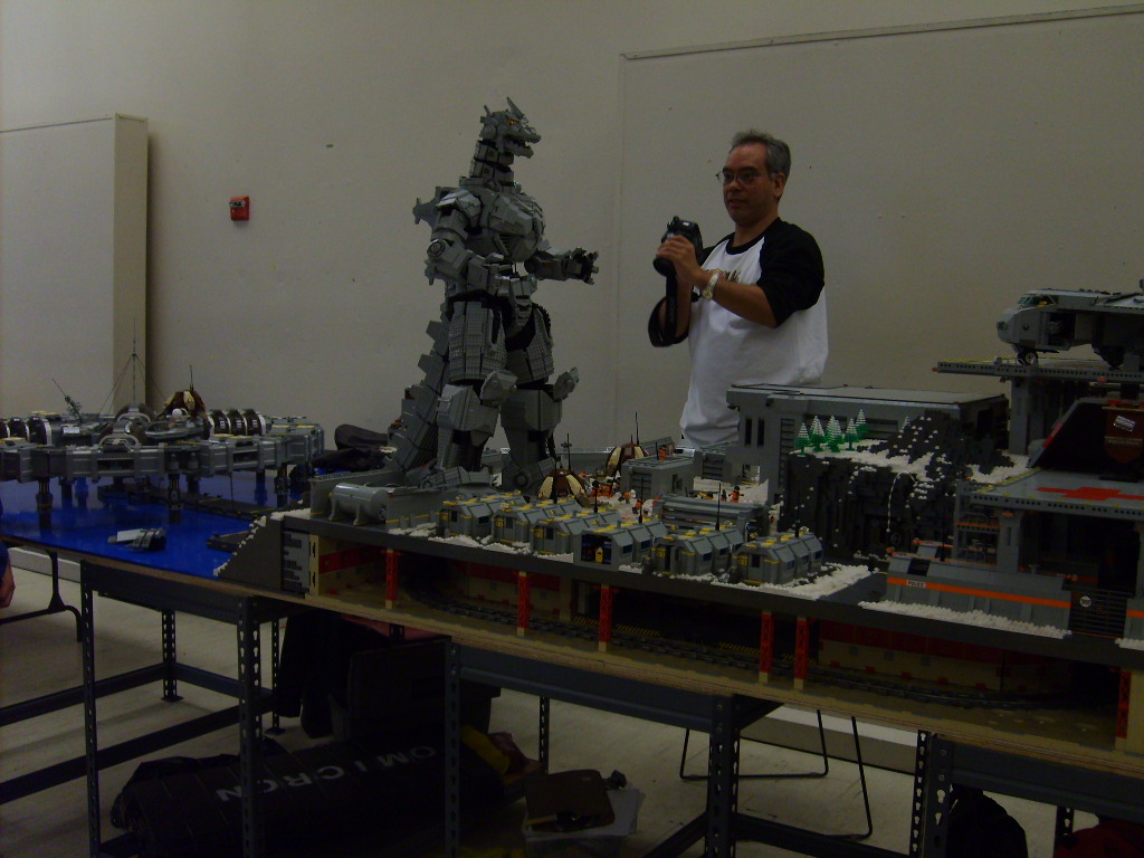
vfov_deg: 40.7
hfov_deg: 52.6
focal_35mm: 35
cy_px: 429
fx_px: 1157
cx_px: 572
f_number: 2.8
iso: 100
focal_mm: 5.8
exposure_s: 1/30
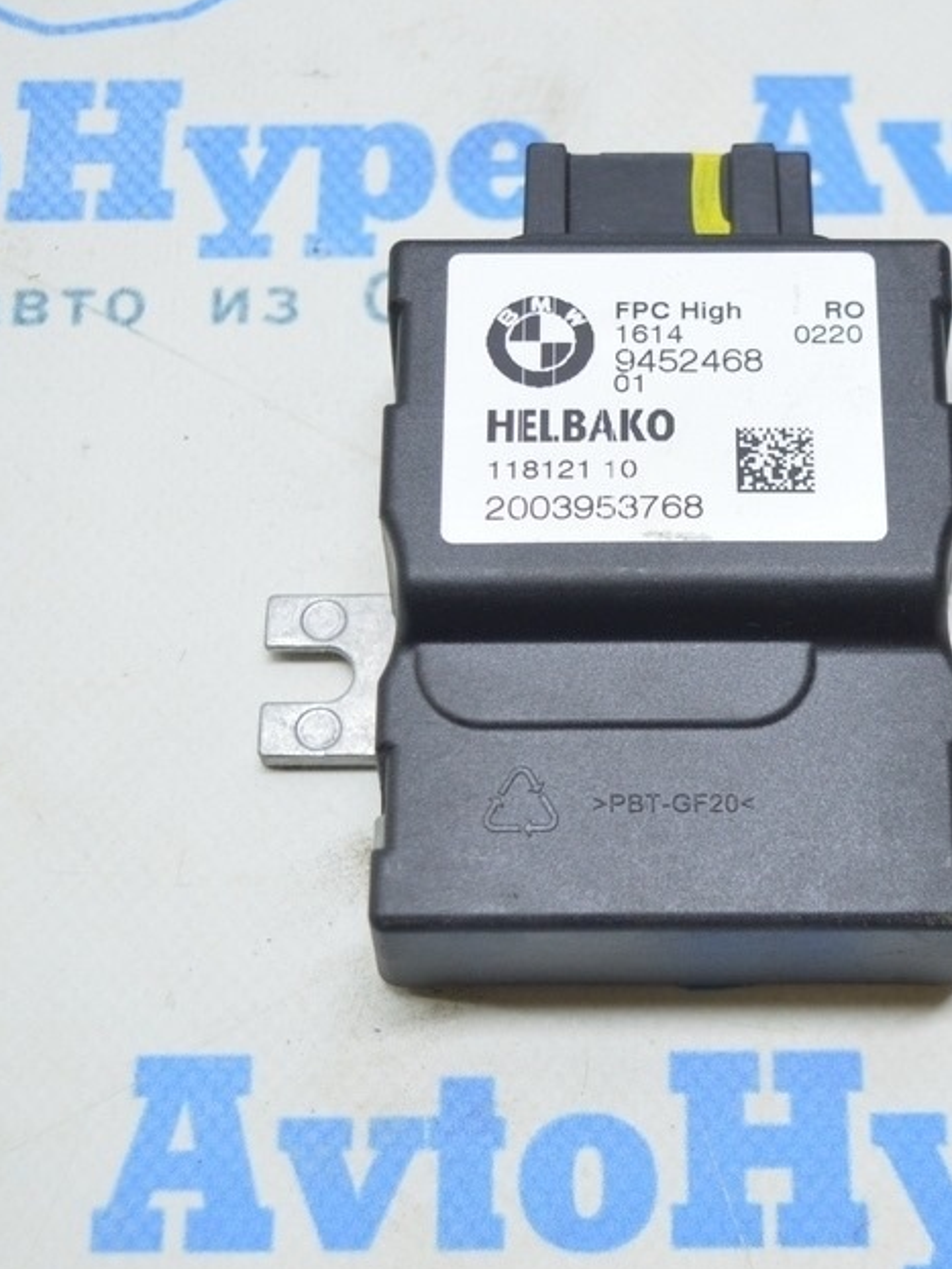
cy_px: 621
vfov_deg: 28.2
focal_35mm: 69
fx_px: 2521
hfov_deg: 21.3
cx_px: 614
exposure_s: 1/40
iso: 400
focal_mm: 29
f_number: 4.2
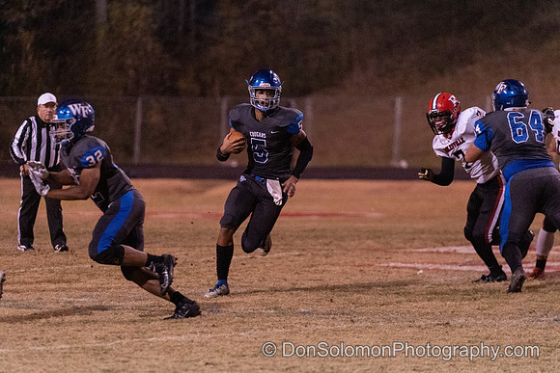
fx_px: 3852
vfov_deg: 5.6
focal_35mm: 248
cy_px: 187
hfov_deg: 8.3
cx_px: 270
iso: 8000
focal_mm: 200
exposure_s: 1/800
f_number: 2.8
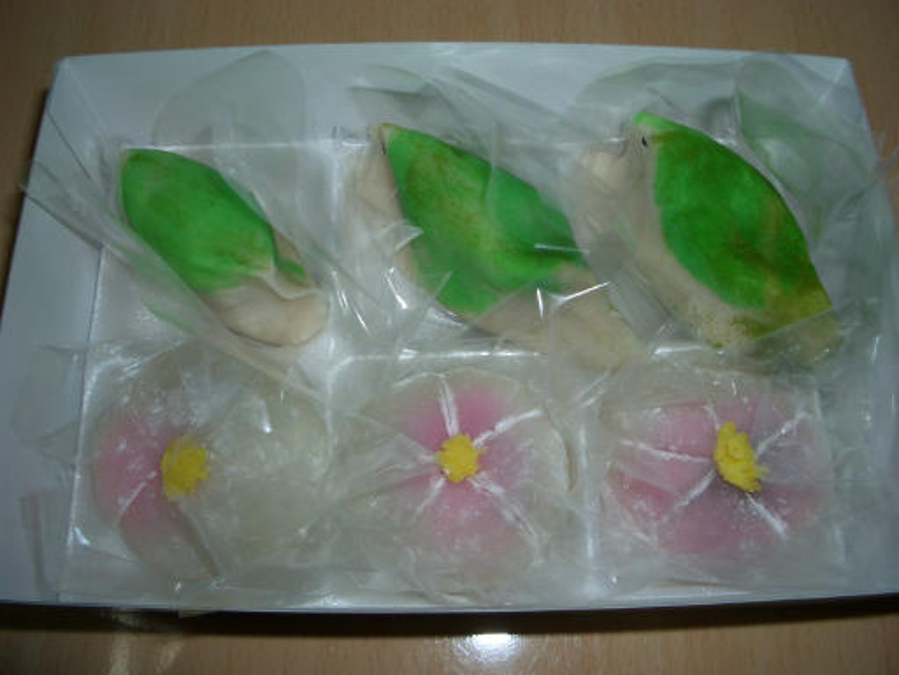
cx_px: 450
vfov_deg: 40.7
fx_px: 909
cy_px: 338
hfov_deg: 52.6
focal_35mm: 35
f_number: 4.3
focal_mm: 5.8
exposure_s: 1/60
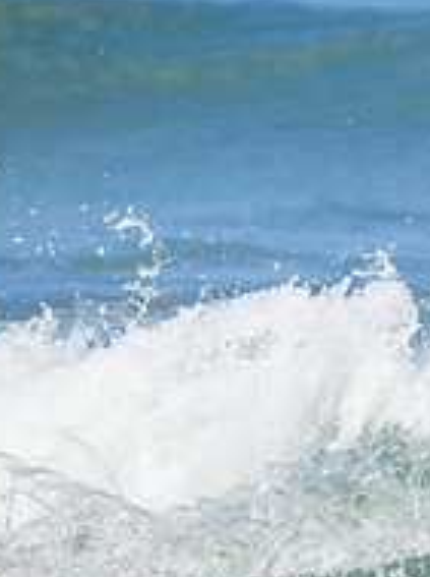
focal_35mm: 2367
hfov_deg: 0.6
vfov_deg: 0.8
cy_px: 230
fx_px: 39337
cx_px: 842
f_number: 11
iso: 2000
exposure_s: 1/1250
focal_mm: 800
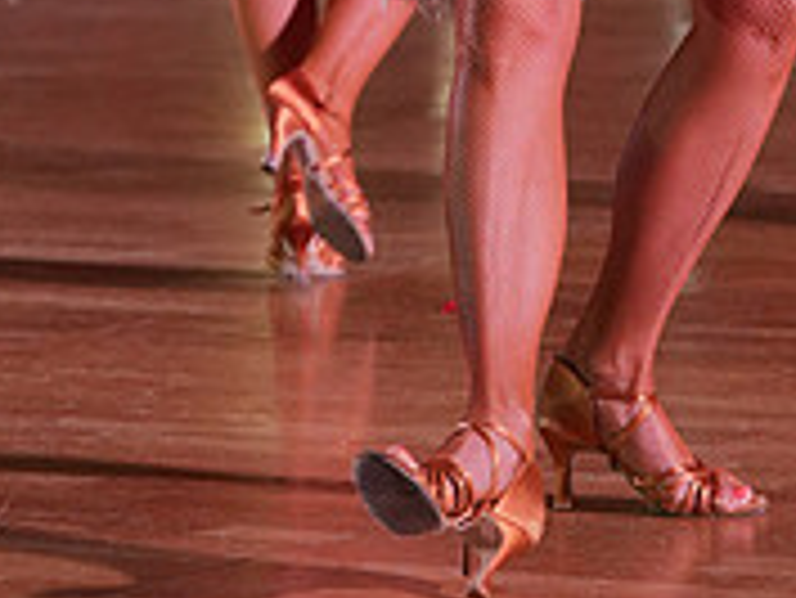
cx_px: 519
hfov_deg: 7.0
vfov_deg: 5.2
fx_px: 6512
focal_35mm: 283
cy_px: -423
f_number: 4
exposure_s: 1/500
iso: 2000
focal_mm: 90
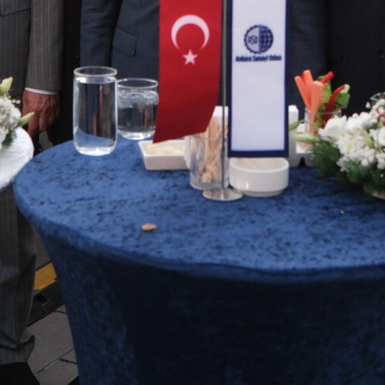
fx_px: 1334
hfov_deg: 16.4
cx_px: 110
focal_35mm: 106
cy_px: -111
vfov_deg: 15.6
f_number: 2.8
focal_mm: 16
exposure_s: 1/200
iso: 1000
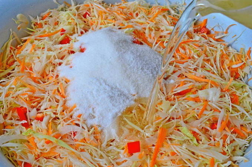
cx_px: 126
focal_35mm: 51
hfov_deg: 38.9
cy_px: 84
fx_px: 357
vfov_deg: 26.4
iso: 400
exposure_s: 1/320
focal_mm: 34
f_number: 10
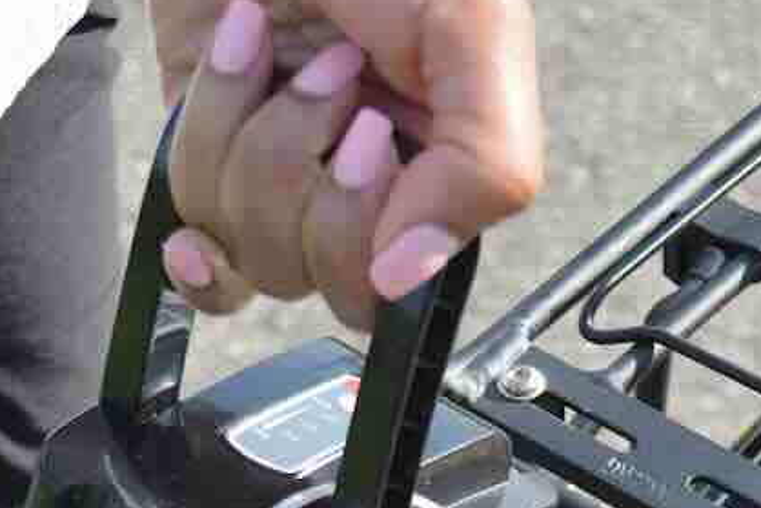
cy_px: 630
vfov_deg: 8.7
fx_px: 3277
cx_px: 404
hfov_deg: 13.2
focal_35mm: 155
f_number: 5
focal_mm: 36
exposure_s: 1/1000
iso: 560
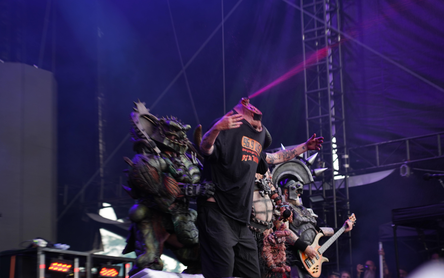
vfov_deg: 14.4
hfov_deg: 22.8
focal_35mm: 91
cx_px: 223
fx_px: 1101
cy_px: 139
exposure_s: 1/125
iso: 320
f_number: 4
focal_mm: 89
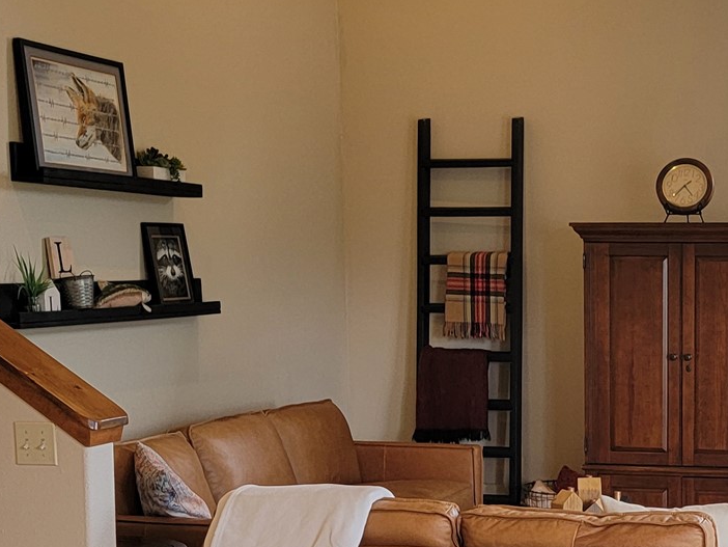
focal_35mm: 70
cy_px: 421
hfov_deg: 26.6
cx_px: 682
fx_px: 1473
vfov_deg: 20.8
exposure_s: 1/120
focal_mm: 6.7
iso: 160
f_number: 1.8
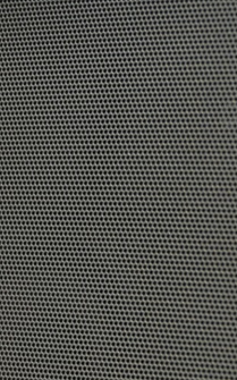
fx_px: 3011
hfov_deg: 4.5
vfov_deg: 7.2
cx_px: 35
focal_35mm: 291
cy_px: 336
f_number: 4.8
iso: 900
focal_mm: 62
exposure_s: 1/30
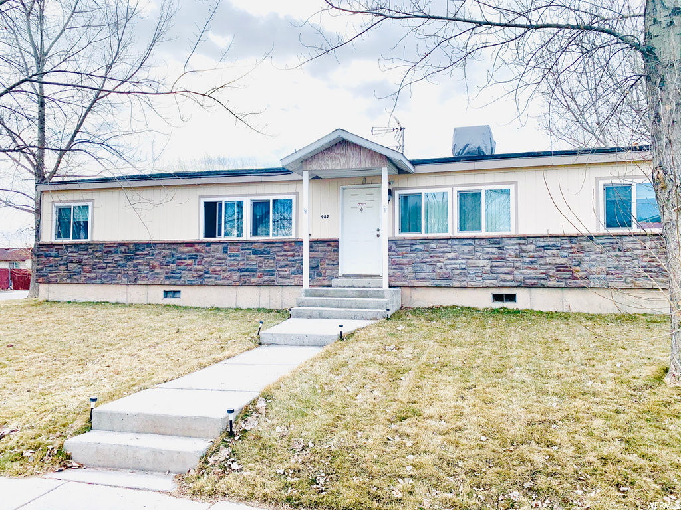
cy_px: 255
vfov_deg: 53.1
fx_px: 511
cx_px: 340
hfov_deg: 67.3
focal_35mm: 26
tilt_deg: +3.6
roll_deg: -0.1
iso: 25
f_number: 1.8
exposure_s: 1/3185
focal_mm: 4.25
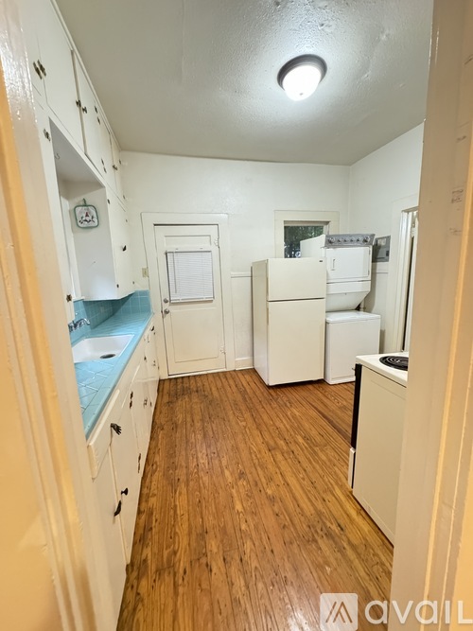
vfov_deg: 102.1
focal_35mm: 14
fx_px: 255
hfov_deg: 85.7
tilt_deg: -10.1
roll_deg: +2.1
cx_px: 236
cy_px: 316
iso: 1250
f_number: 2.2
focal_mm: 2.22
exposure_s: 1/40
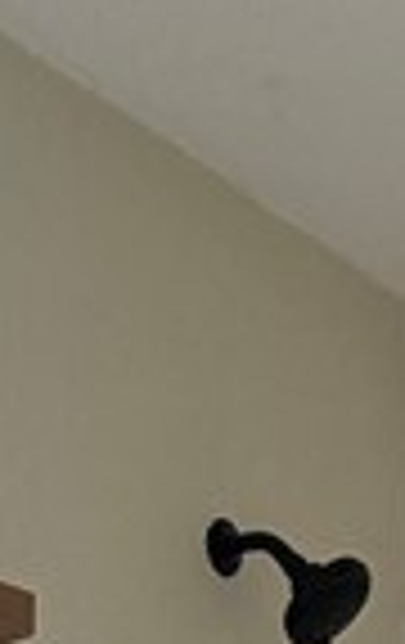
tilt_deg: -3.7
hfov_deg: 12.2
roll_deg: +0.2
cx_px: -14
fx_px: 1863
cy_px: 1351
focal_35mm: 106
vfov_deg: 15.2
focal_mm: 2.22
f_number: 2.2
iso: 160
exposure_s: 1/120
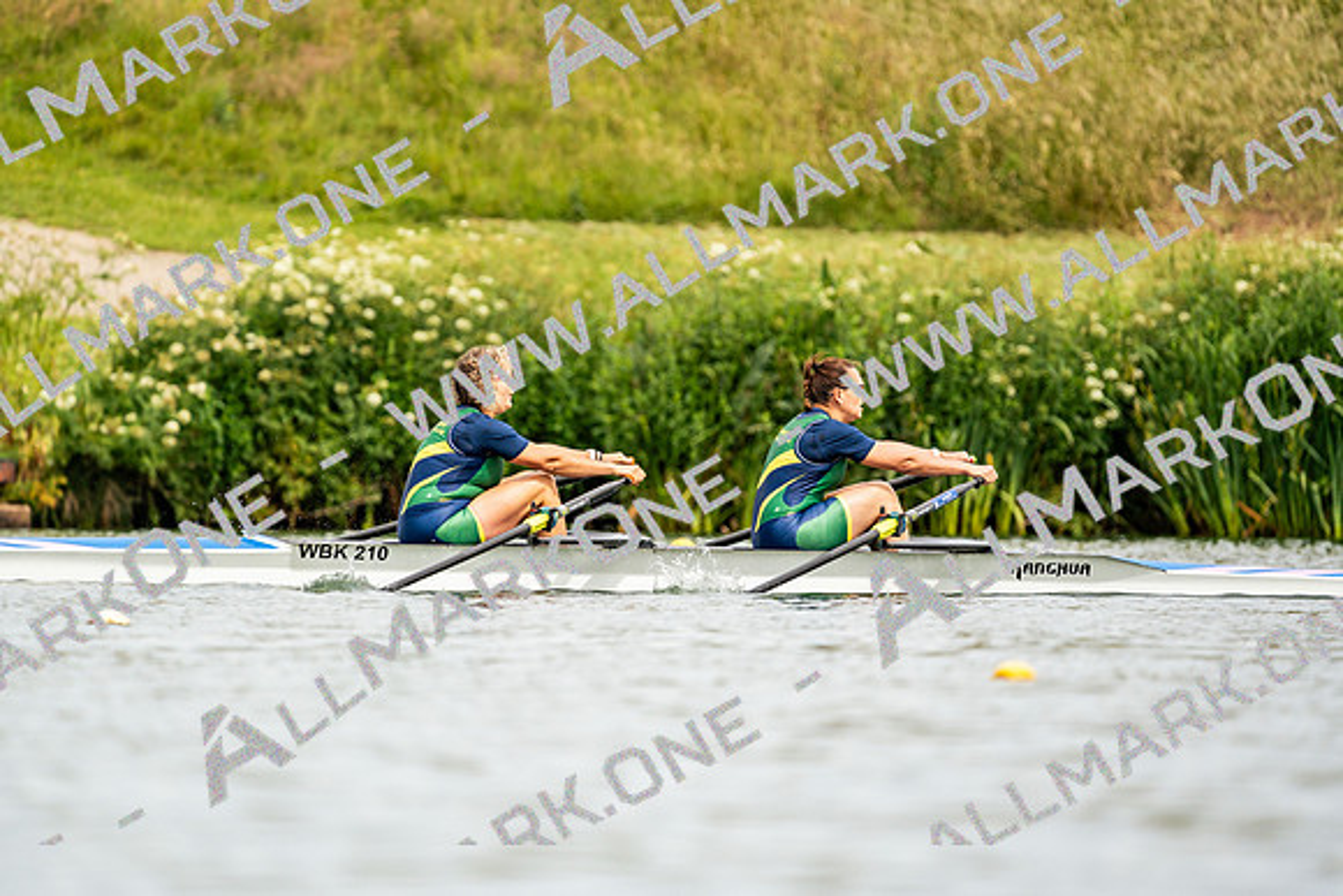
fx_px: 22388
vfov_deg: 2.3
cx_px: 672
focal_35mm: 600
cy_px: 448
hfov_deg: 3.4
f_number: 6.3
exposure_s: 1/2000
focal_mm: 600
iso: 500
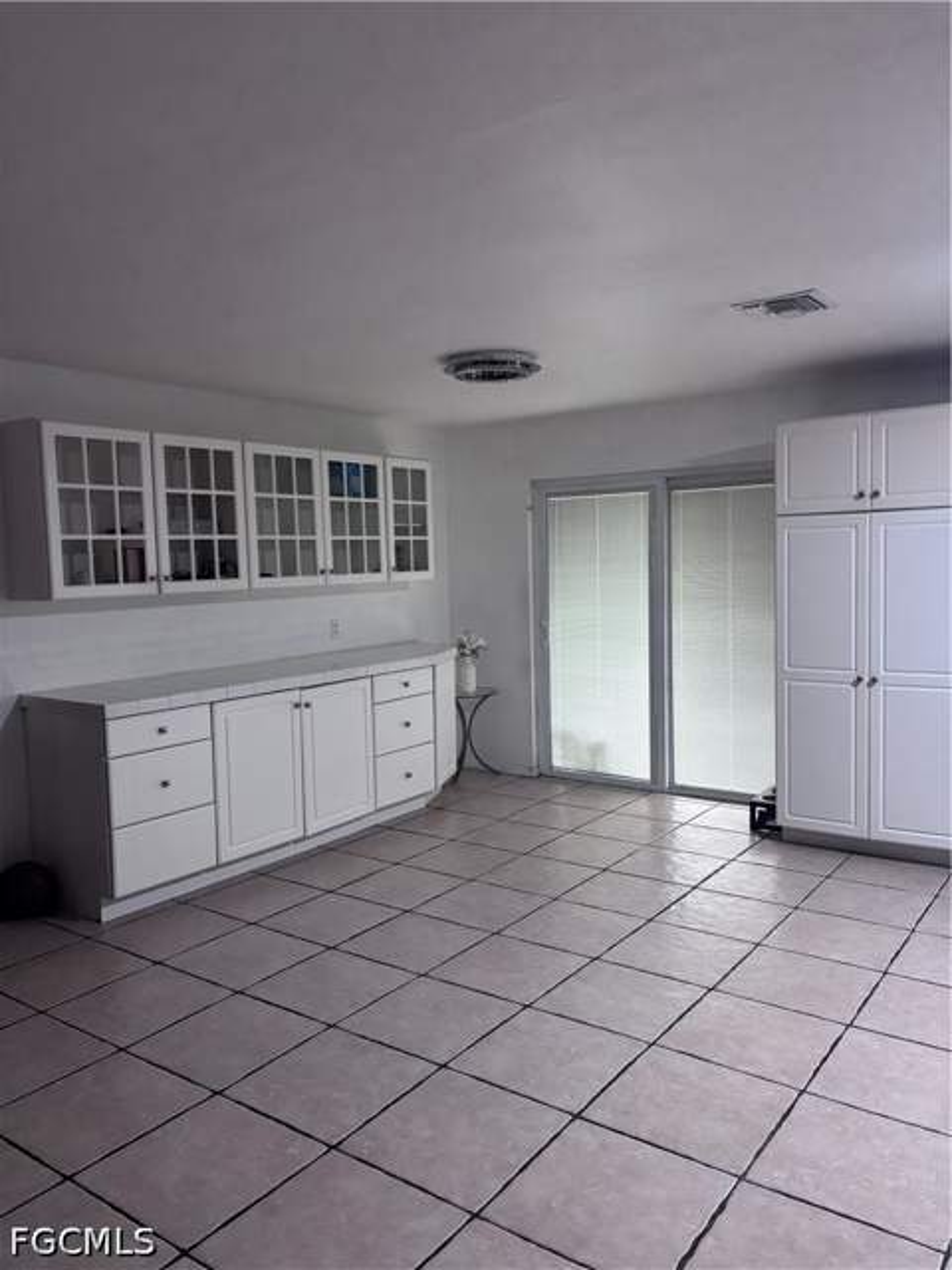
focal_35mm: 26
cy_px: 635
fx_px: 953
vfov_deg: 67.3
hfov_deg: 53.1
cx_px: 476
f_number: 1.6
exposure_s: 1/60
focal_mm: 5.96
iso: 320
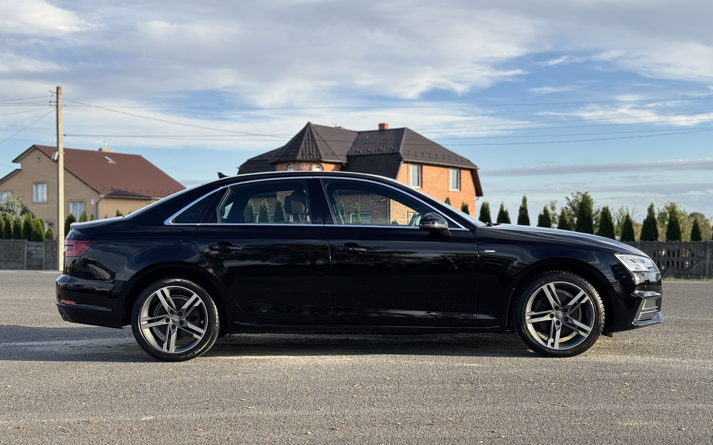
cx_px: 356
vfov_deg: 25.3
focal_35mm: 51
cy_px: 243
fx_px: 991
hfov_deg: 39.6
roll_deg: -0.3
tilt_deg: -0.7
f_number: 1.78
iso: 64
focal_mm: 6.76
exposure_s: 1/1263
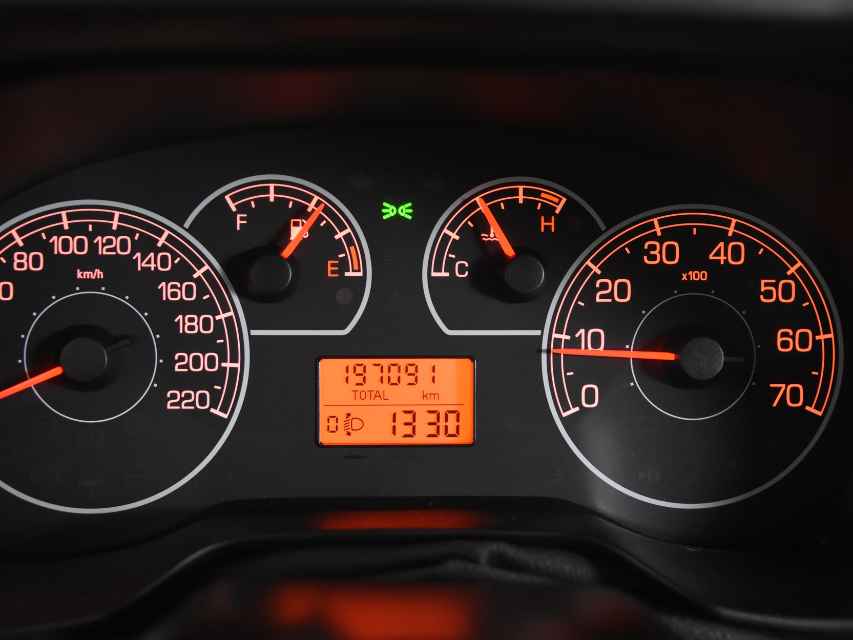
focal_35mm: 52
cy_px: 323
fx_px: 1270
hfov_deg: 37.1
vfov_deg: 28.3
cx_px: 376
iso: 3200
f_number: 3.3
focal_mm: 31
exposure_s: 1/50
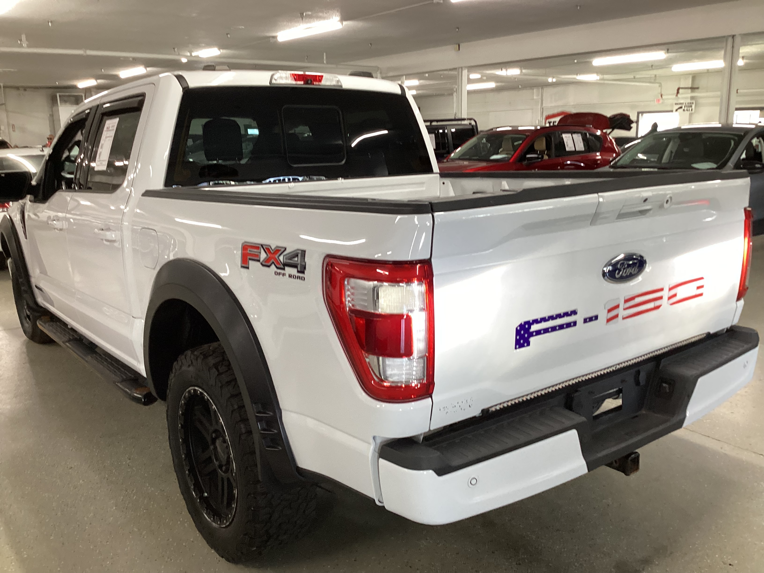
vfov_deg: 45.4
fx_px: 684
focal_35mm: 31
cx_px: 382
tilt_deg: -12.8
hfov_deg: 58.4
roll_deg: +0.2
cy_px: 286
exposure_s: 1/60
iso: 160
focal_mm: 3.3
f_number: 2.4
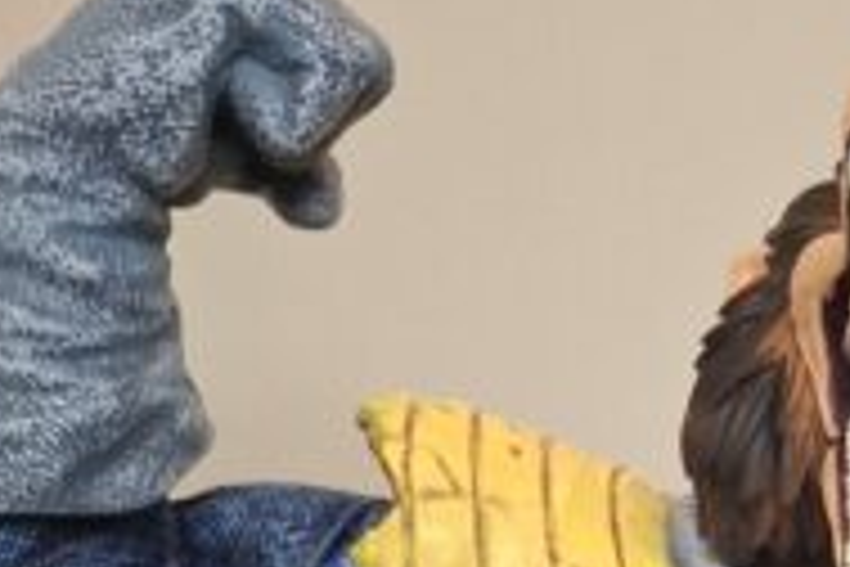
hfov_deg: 19.2
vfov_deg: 11.7
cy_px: 1242
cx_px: 989
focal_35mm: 101
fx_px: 2385
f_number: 1.8
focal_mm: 5.54
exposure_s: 1/50
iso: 320
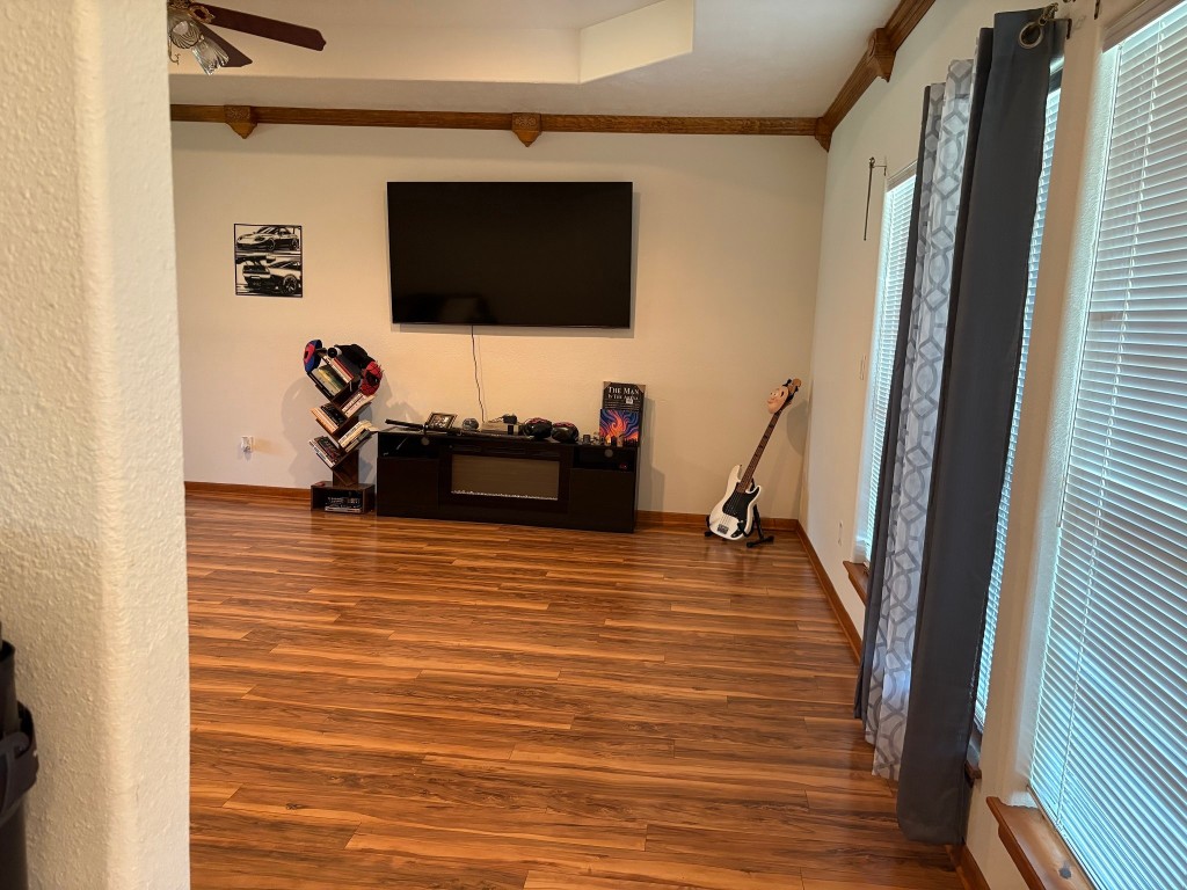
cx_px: 594
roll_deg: -2.0
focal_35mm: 26
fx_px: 892
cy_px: 445
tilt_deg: -8.1
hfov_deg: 67.3
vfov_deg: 53.1
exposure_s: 1/60
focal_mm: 5.96
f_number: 1.6
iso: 320
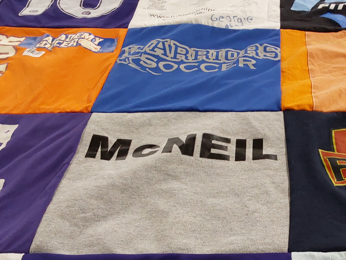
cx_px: 273
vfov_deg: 25.8
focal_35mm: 55
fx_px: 550
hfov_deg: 34.0
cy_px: 229
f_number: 1.9
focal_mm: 2.91
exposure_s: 1/60
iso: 125
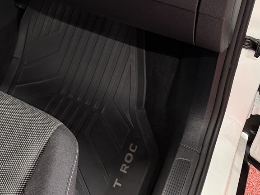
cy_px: -40
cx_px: -27
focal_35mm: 60
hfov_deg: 29.1
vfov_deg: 22.5
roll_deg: +2.8
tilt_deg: -30.5
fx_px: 451
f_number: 1.78
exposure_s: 1/50
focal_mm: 6.76
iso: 320
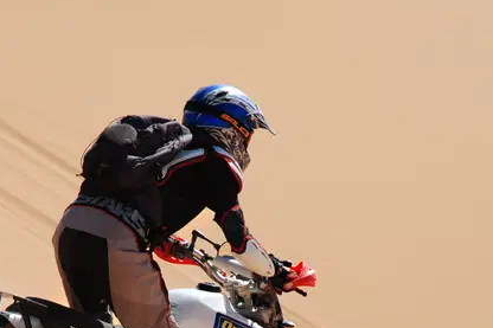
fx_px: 8000
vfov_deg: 2.3
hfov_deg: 3.5
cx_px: 159
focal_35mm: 584
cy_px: 391
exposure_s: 1/500
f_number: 5.6
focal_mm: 135
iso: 125
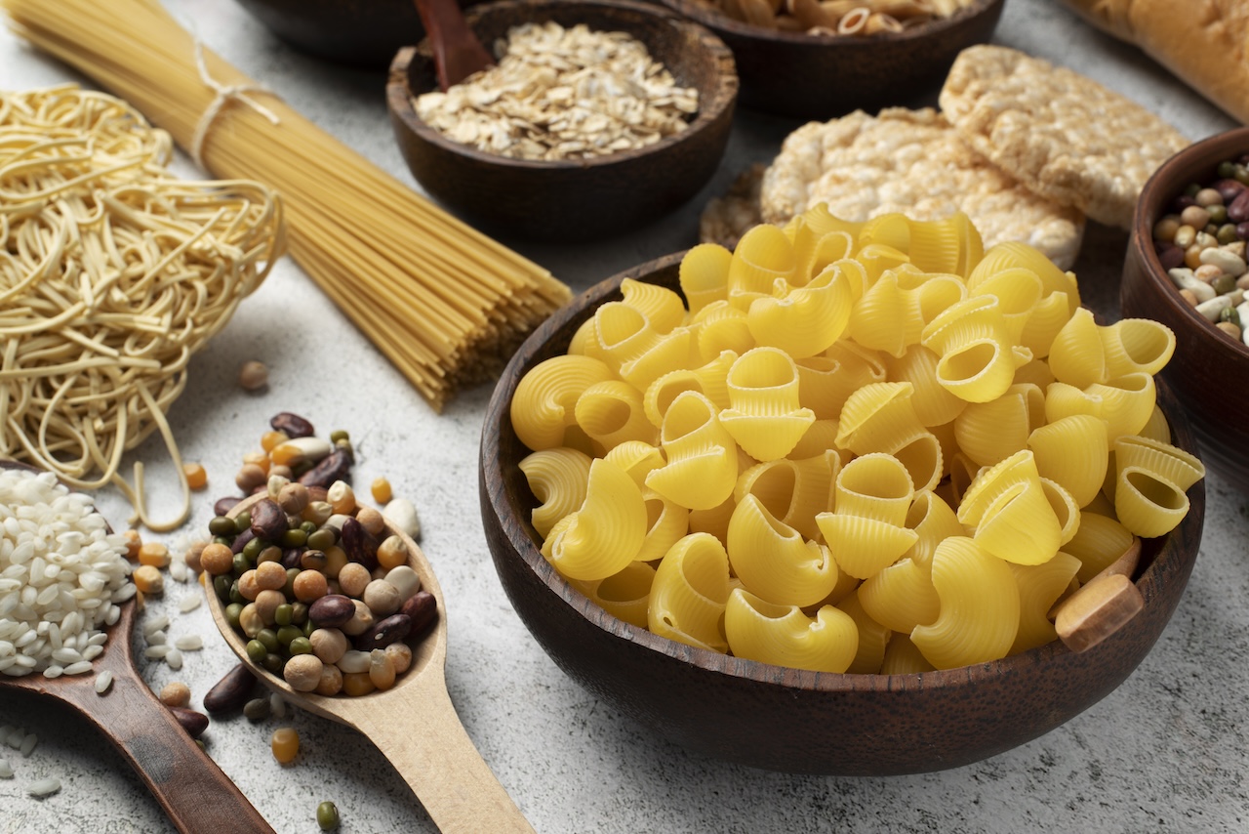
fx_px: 1735
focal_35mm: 50
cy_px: 417
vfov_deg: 27.0
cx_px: 624
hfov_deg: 39.6
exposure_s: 1/100
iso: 100
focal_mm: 50
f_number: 6.3
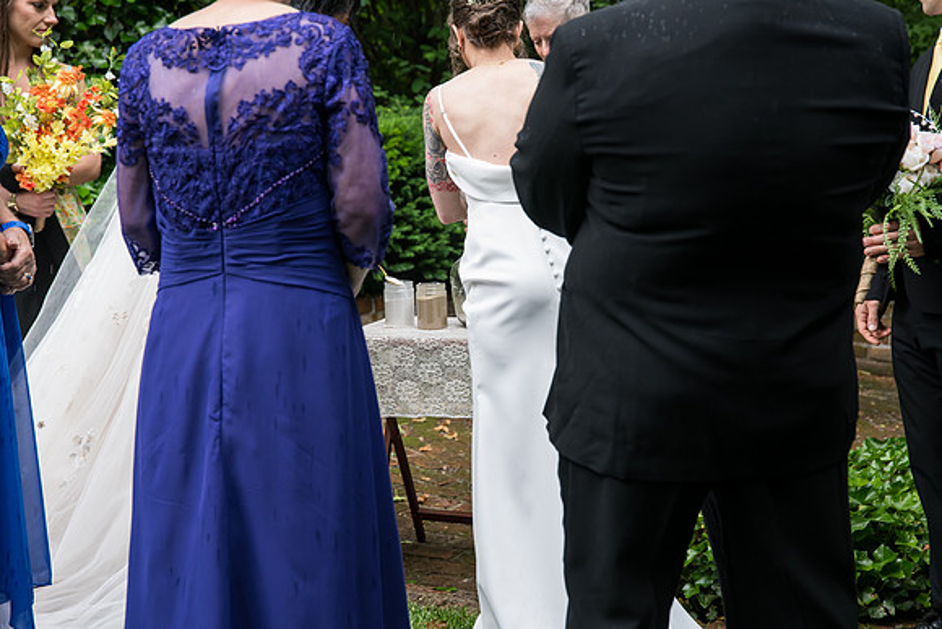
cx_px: 471
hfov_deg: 32.4
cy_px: 314
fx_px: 1623
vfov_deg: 21.9
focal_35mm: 62
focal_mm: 62
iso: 1000
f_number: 4
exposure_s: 1/400
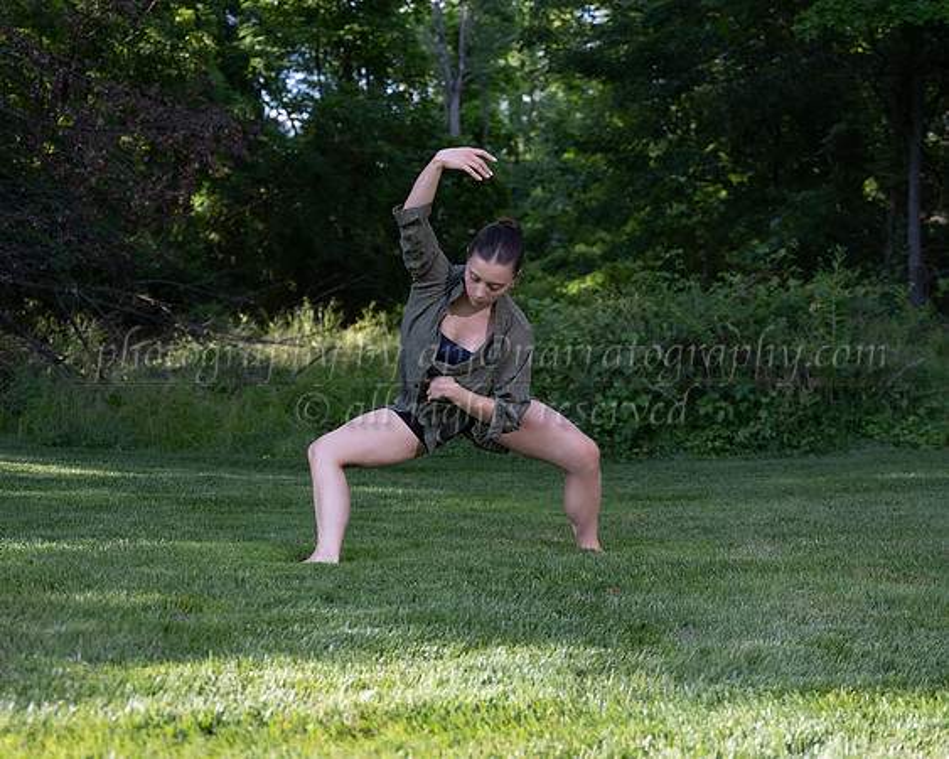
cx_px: 500
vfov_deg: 26.4
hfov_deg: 32.7
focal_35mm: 58
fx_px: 1618
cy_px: 423
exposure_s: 1/1250
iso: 400
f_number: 2.8
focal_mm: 43
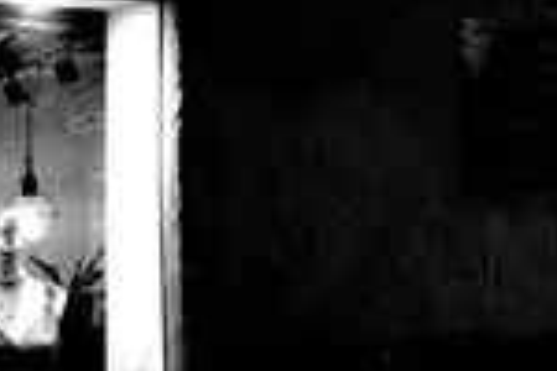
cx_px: 364
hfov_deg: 24.1
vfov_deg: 16.2
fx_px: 1300
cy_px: 130
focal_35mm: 84
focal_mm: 18.3
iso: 3200
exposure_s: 1/4
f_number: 11
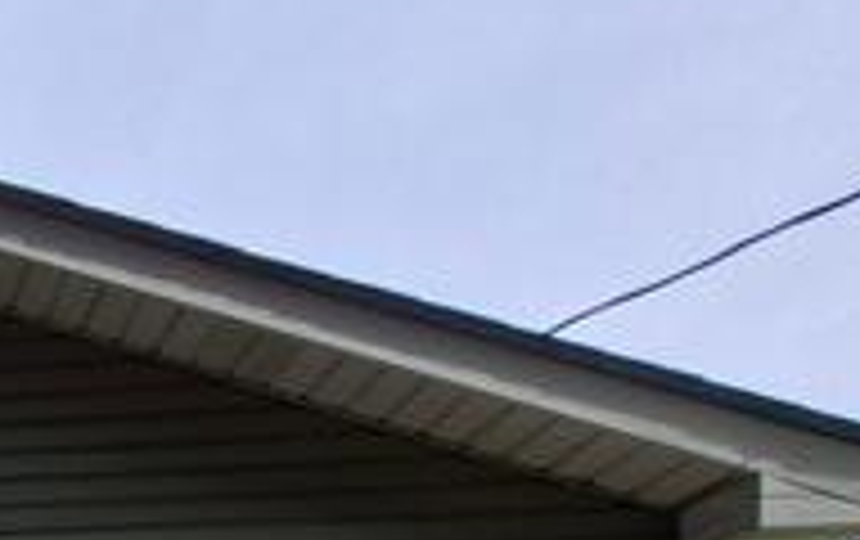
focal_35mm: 48
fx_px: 1127
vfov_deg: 20.6
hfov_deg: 27.3
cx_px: -462
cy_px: 922
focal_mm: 1.74
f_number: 2.2
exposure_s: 1/1436
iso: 40
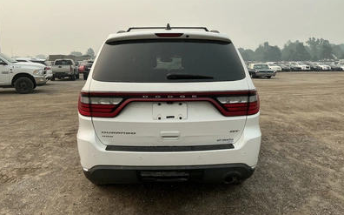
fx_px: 281
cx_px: 171
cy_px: 106
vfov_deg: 41.8
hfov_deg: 62.9
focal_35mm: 30
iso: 25
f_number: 1.8
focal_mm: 3
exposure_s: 1/1221
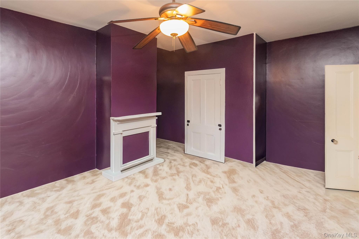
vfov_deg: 77.3
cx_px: 180
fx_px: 150
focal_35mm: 15
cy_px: 120
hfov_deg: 100.4
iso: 2500
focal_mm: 10
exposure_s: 1/60
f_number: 5.6
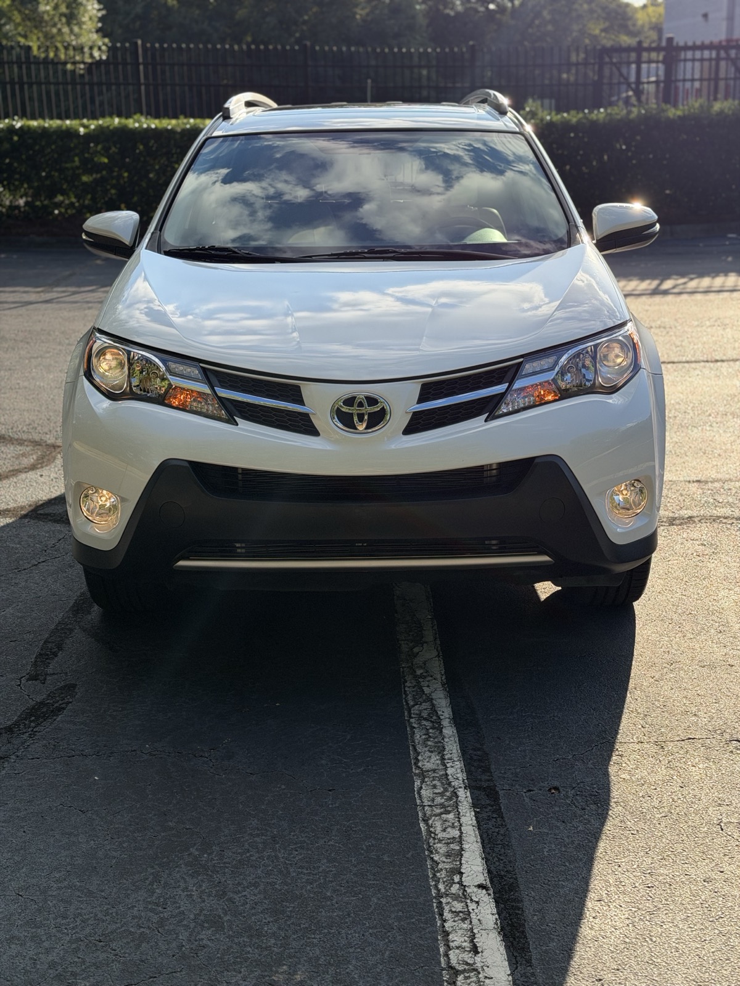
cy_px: 493
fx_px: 1368
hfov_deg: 30.3
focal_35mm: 48
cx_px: 370
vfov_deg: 39.7
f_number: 1.78
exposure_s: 1/2415
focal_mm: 6.76
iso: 64
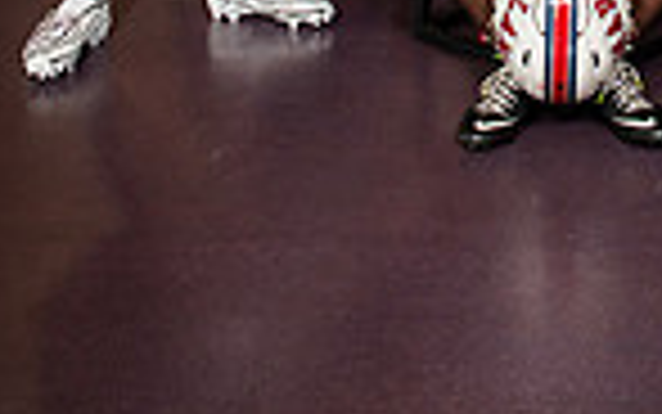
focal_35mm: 75
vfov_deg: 13.8
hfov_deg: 26.8
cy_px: -500
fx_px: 1354
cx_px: 558
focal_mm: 24
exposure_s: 1/250
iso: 800
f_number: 7.1
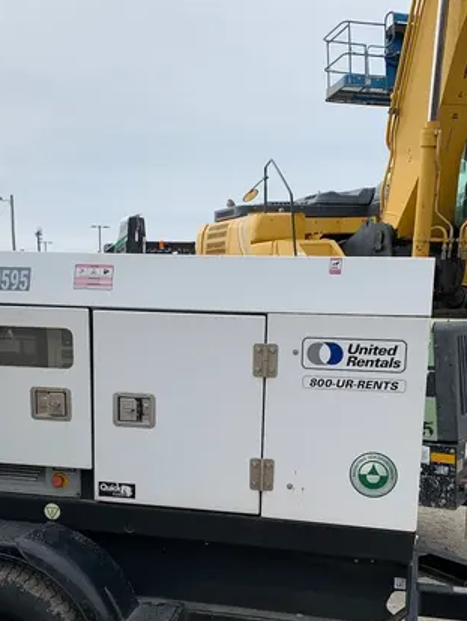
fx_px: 827
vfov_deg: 40.6
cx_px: 201
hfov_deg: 31.5
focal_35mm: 46
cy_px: 425
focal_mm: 4.25
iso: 25
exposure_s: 1/1748
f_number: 1.8
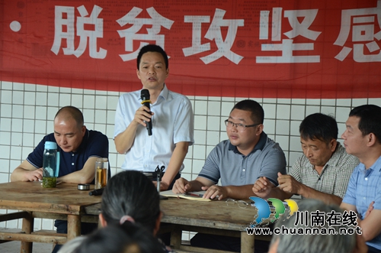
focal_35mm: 112
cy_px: 126
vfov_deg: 12.1
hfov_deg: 18.2
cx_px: 190
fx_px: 1188
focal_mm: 75
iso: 640
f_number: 5.3
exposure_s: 1/100
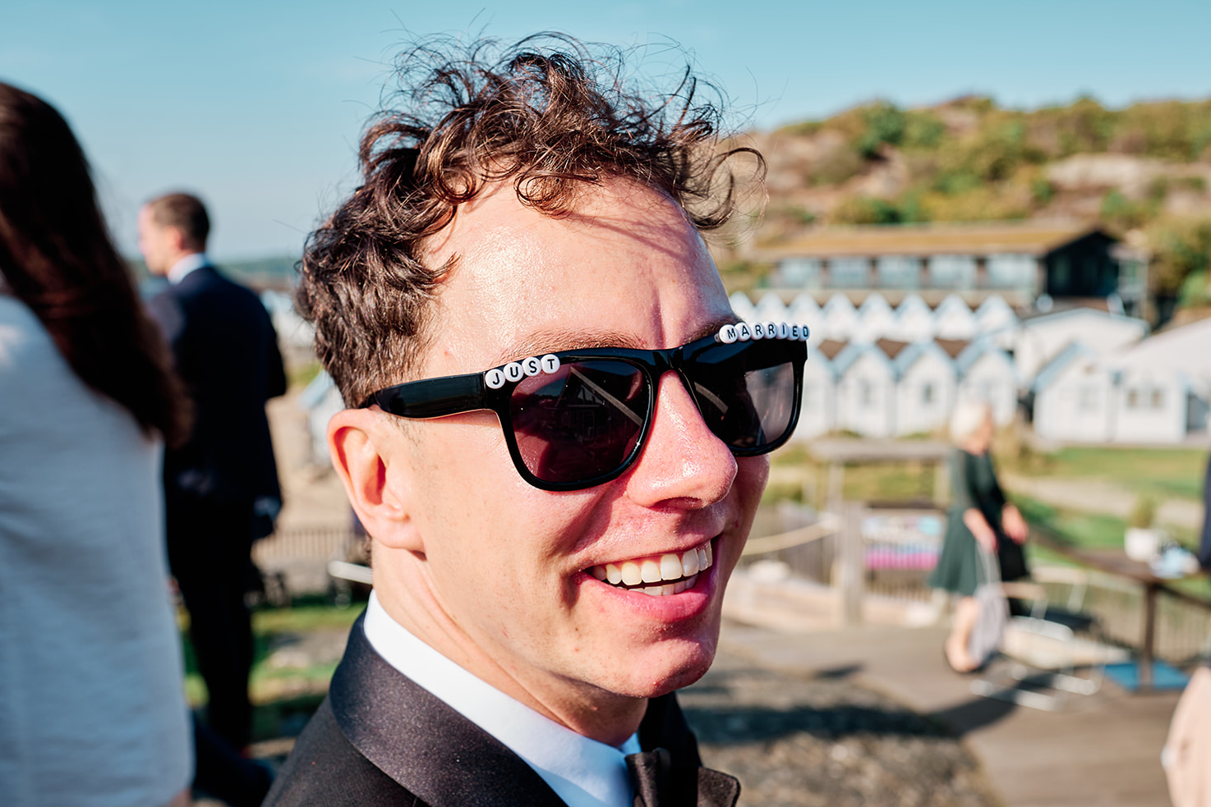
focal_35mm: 38
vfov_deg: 35.0
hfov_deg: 50.7
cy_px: 437
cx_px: 606
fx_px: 1278
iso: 125
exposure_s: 1/600
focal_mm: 23
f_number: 4
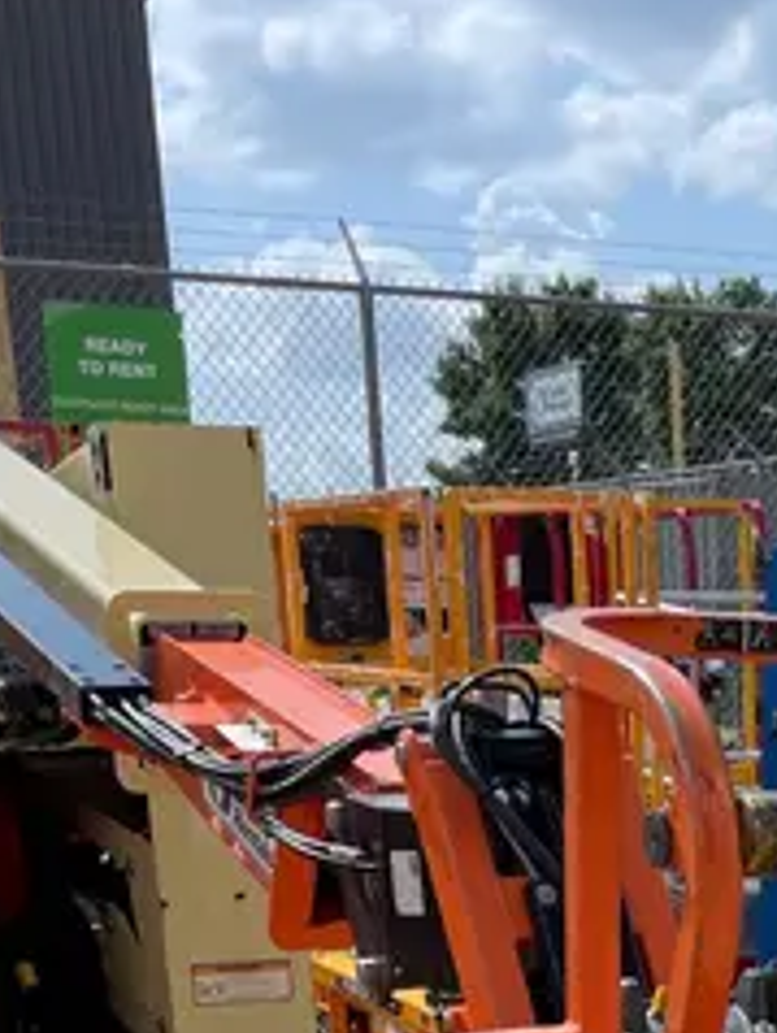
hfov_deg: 17.7
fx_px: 2390
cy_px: 1500
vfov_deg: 21.1
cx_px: 890
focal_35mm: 80
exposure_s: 1/2817
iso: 32
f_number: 1.6
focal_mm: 4.2
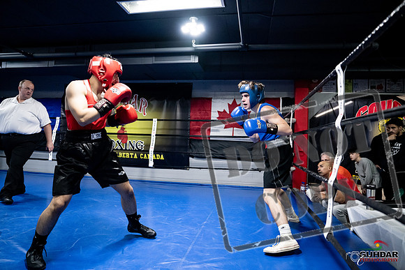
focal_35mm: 24
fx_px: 270
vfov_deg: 53.2
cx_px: 202
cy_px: 135
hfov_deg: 73.7
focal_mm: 24
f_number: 2.8
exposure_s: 1/1000
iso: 8000
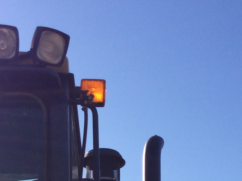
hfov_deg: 22.0
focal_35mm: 89
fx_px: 621
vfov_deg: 15.6
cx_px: 104
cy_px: 250
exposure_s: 1/1590
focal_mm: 3.3
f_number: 2.4
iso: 32
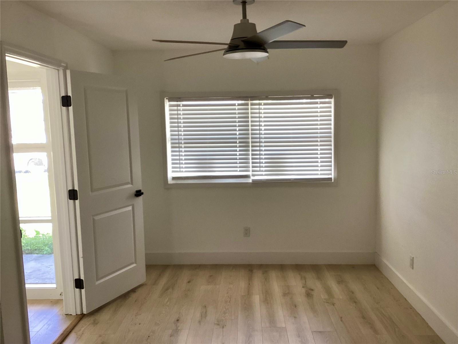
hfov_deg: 58.4
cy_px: 172
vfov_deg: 45.4
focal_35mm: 31
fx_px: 410
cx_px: 229
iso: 80
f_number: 2.4
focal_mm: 3.3
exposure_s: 1/120
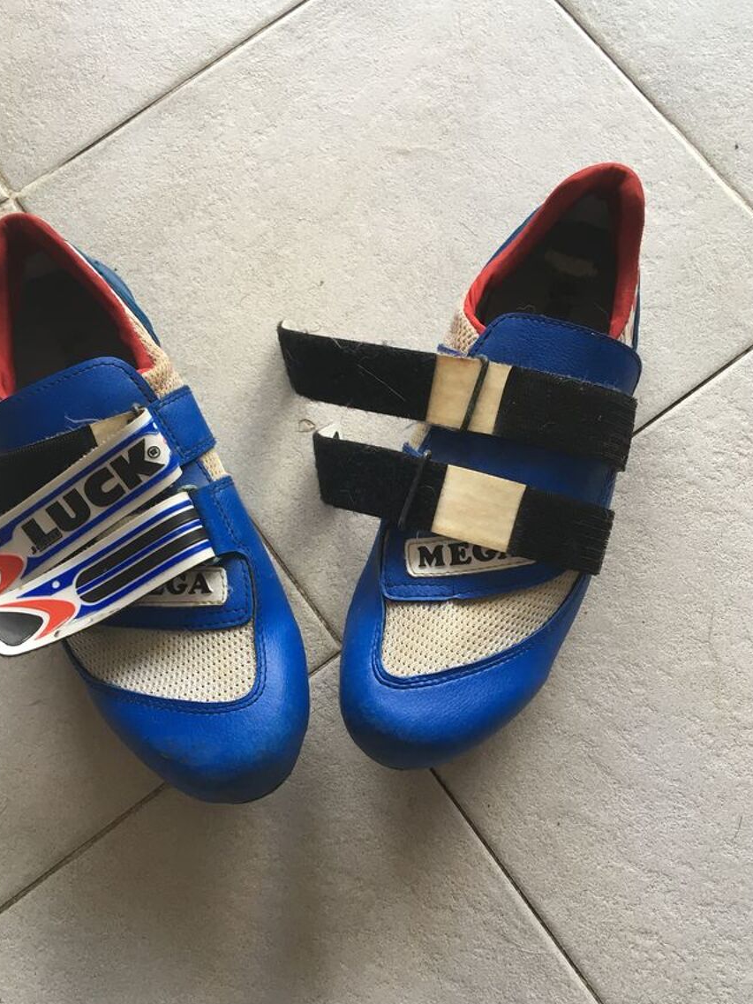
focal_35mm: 34
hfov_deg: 41.8
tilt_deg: -78.1
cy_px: 504
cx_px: 365
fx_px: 986
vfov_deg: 54.0
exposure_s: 1/33
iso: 64
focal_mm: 4.15
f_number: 2.2
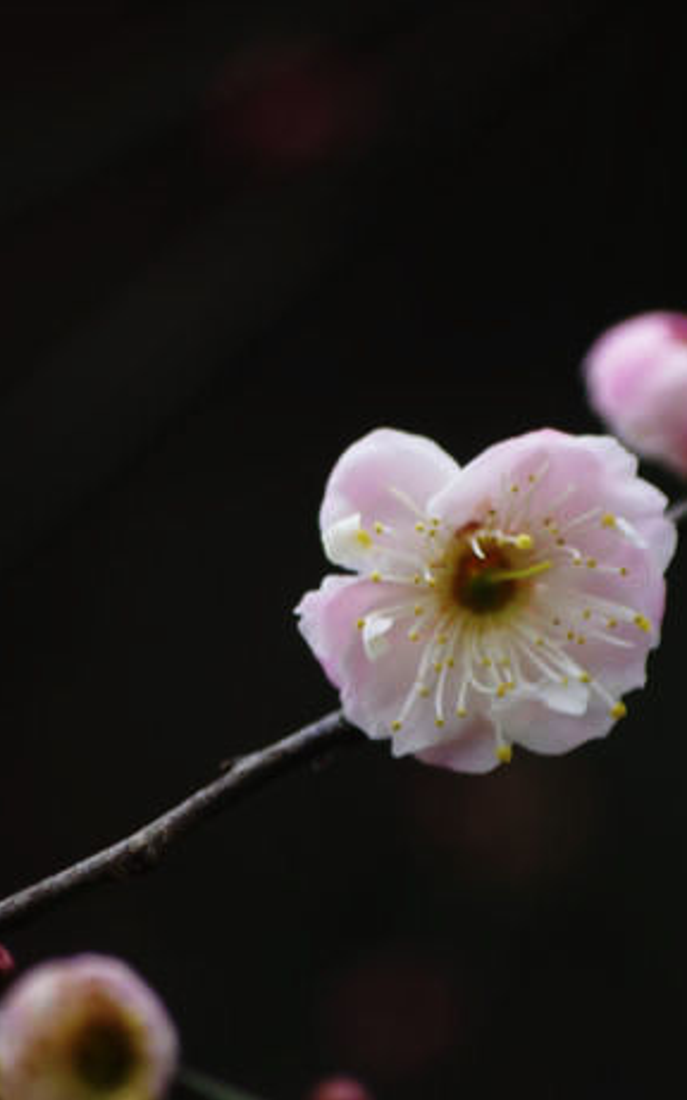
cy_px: 549
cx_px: 391
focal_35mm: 463
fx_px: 13874
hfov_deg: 2.8
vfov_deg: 4.5
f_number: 5.6
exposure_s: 1/30
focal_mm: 200
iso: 200
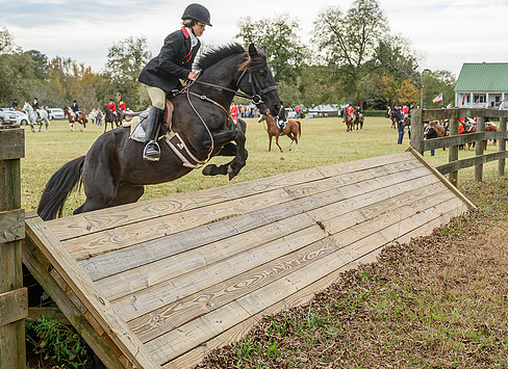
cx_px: 277
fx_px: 915
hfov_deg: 31.0
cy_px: 178
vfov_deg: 22.8
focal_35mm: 63
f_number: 5
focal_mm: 41
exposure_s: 1/640
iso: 400
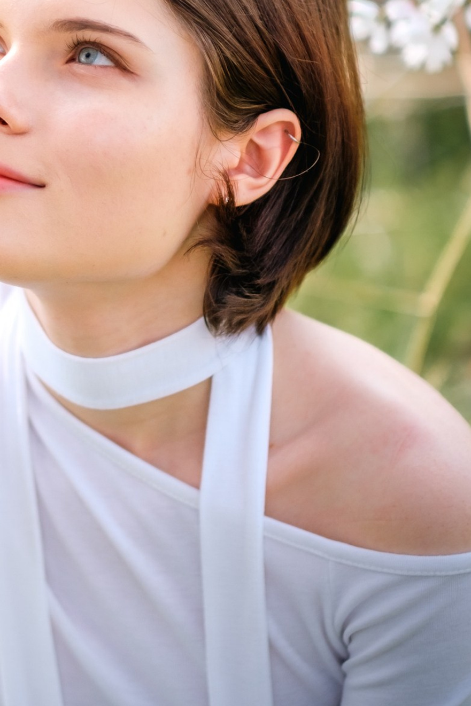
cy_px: 76
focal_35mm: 183
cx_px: 13
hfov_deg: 7.5
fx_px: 3592
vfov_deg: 11.2
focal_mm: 56
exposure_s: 1/8000
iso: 200
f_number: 1.2
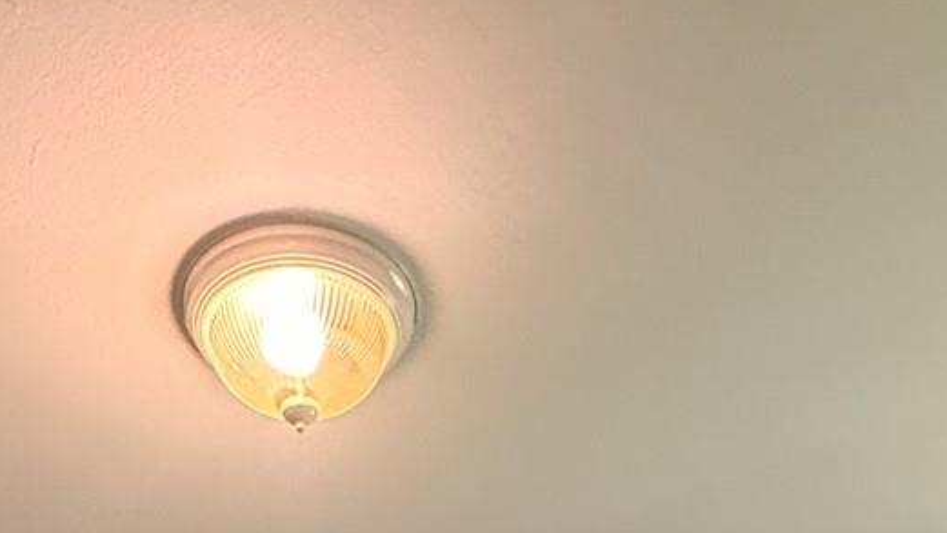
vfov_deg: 13.4
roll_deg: -0.2
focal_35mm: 60
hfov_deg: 34.8
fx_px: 1507
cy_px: 1350
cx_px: 402
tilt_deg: +0.7
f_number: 2.2
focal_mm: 2.22
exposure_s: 1/60
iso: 400
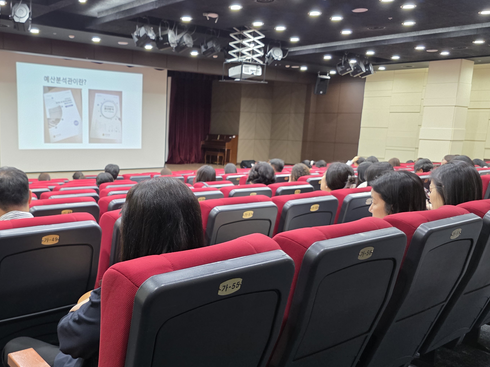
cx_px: 147
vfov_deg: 41.7
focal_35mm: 34
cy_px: 211
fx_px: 481
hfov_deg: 52.5
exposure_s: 1/120
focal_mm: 6.3
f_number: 1.7
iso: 500
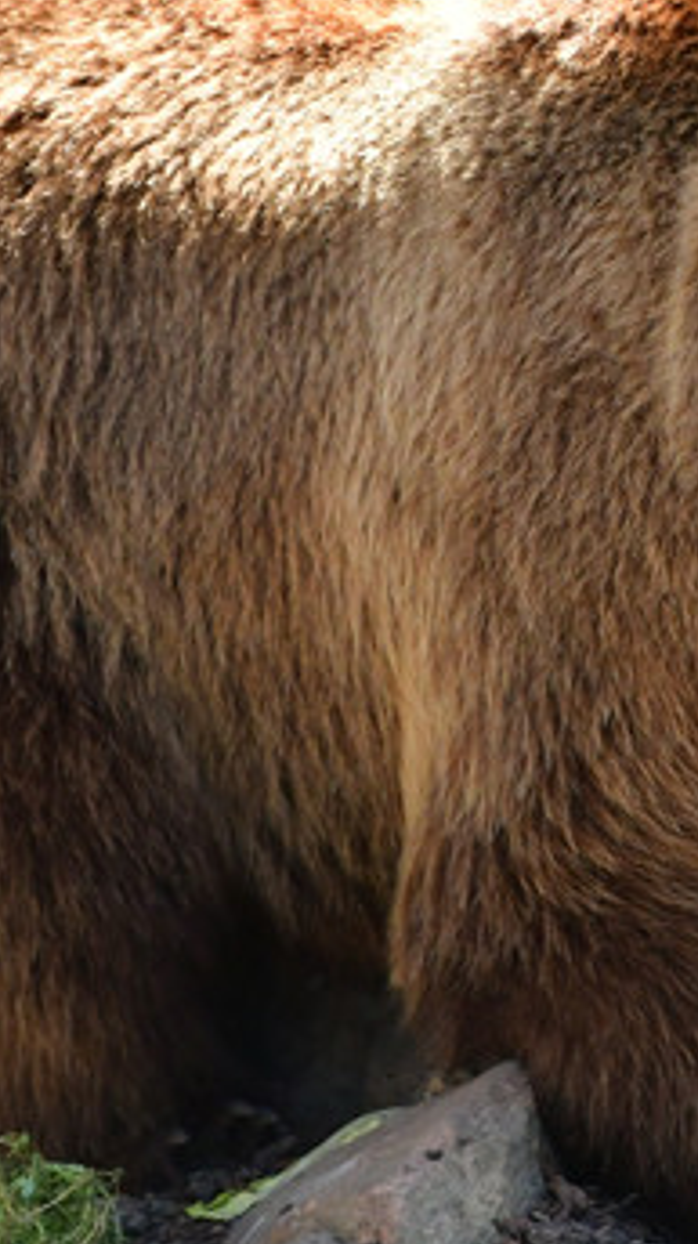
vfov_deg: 2.8
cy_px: 664
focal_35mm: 780
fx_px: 25715
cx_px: 1052
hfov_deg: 1.6
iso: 1000
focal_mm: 200
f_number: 3.5
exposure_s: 1/2500
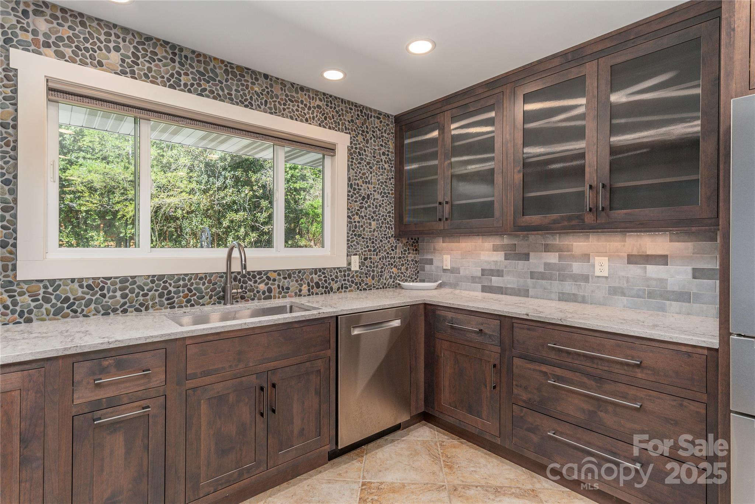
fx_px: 357
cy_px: 252
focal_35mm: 17
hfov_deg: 93.3
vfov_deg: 70.5
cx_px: 378
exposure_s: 1/125
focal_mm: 17
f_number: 7.1
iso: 320
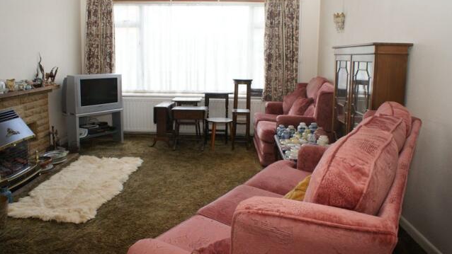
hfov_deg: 66.1
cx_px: 231
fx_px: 348
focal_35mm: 29
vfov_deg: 40.1
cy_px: 114
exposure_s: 1/80
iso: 400
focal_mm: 18
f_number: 5.6
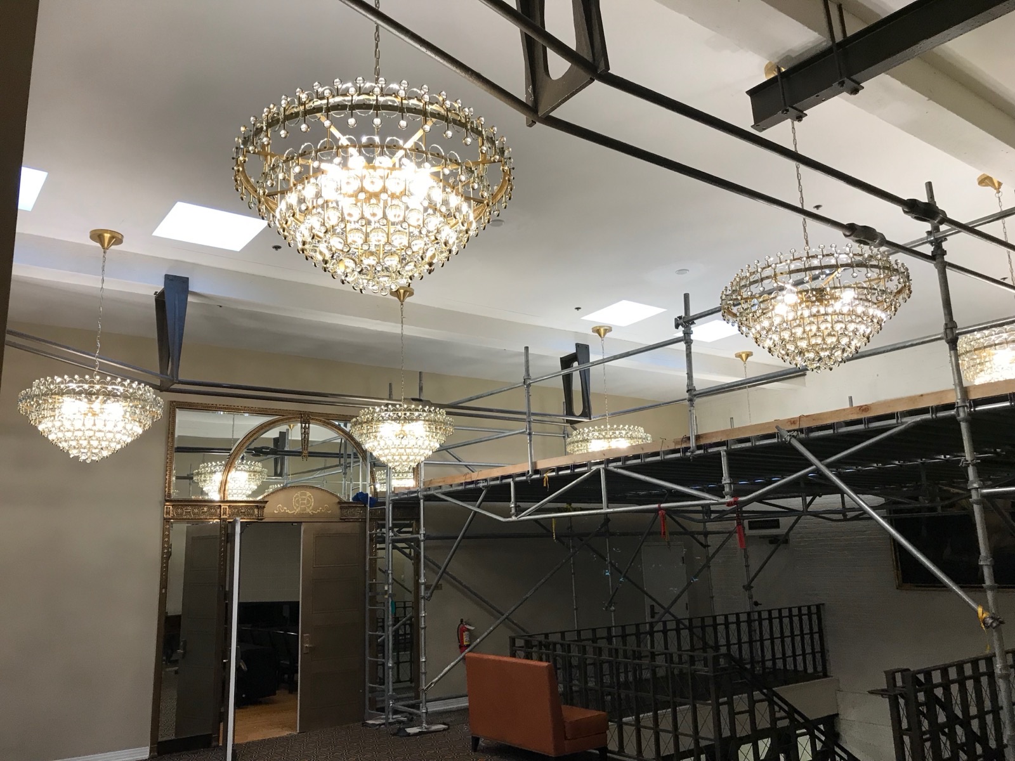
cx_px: 508
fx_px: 821
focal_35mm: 28
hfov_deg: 63.4
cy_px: 380
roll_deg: +1.2
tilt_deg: +11.4
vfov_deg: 49.7
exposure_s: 1/40
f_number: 1.8
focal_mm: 3.99
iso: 25
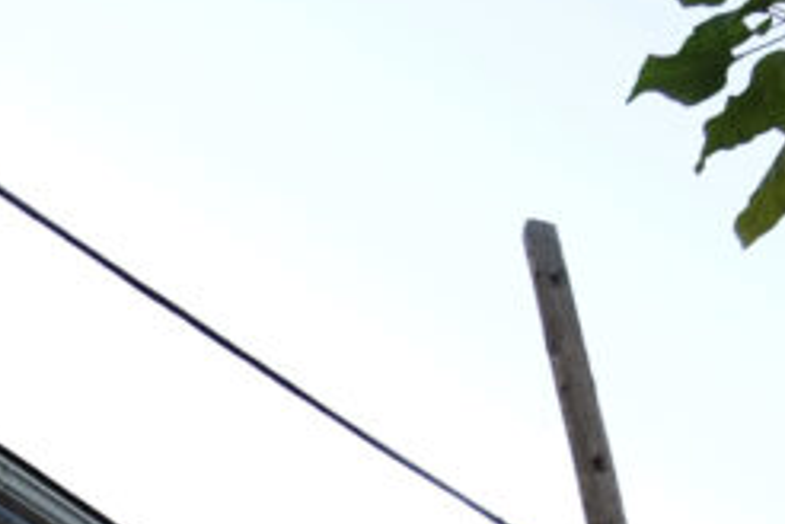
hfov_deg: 14.8
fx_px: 2725
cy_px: 1340
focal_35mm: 125
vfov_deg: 9.5
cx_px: -511
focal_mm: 24
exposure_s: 1/500
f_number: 4.5
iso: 800
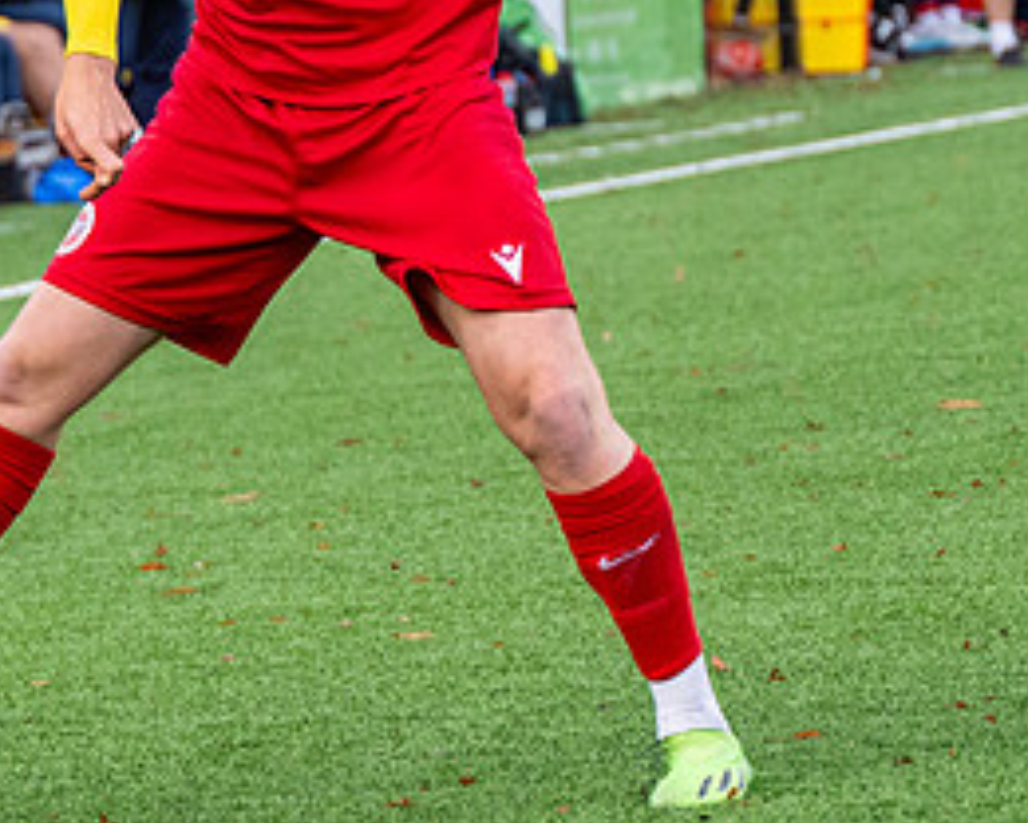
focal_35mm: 420
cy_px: -14
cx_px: -44
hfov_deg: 4.6
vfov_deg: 3.7
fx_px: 12778
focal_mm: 101
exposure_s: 1/1600
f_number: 4
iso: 800
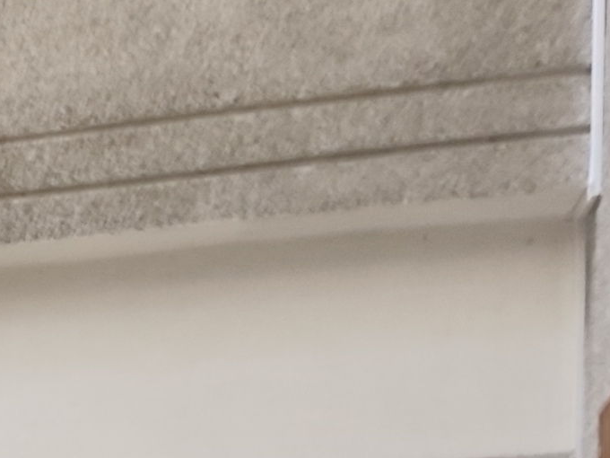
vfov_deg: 9.2
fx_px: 2432
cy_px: 1237
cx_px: -831
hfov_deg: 11.8
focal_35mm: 138
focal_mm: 6.19
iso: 1250
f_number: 1.65
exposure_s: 1/33.3
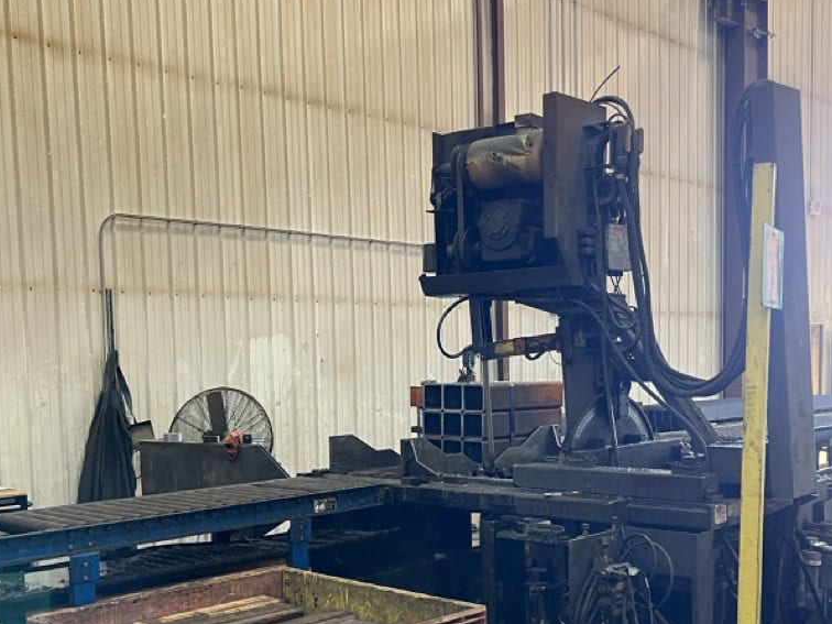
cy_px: 452
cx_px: 468
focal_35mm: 44
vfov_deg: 32.4
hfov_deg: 42.9
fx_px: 1058
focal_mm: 5.7
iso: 200
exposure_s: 1/60
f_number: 1.5
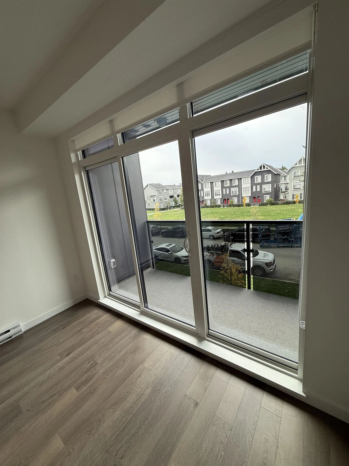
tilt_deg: -10.5
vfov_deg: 102.1
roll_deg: +6.7
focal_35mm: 14
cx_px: 174
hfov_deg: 85.7
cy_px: 233
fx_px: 188
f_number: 2.2
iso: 64
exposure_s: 1/148
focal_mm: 2.22
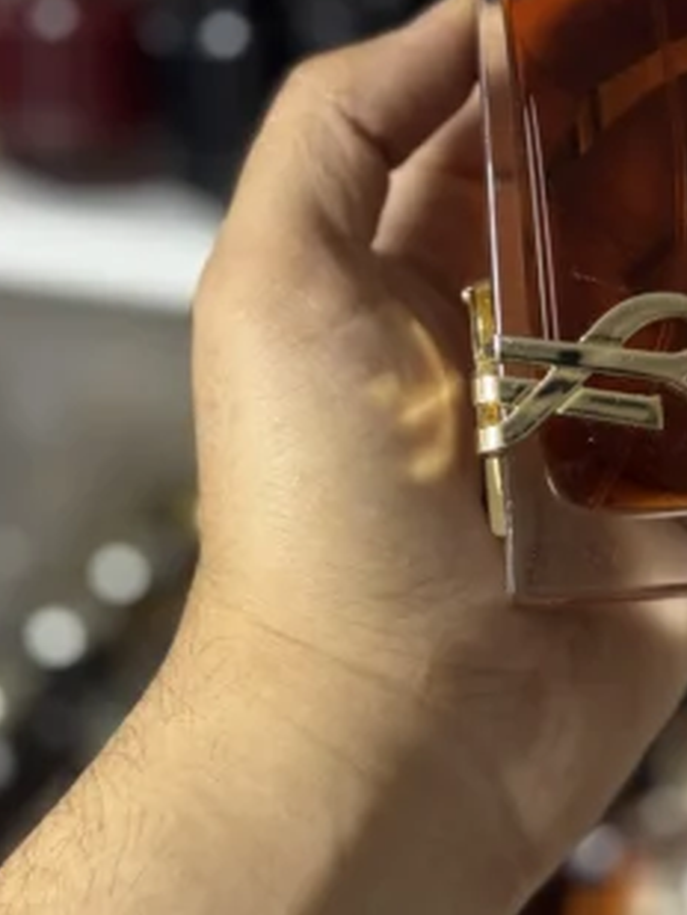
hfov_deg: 16.4
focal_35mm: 89
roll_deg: +0.9
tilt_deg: -20.0
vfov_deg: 21.8
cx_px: 595
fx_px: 2353
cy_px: 200
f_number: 1.78
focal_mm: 6.76
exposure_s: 1/50
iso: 200
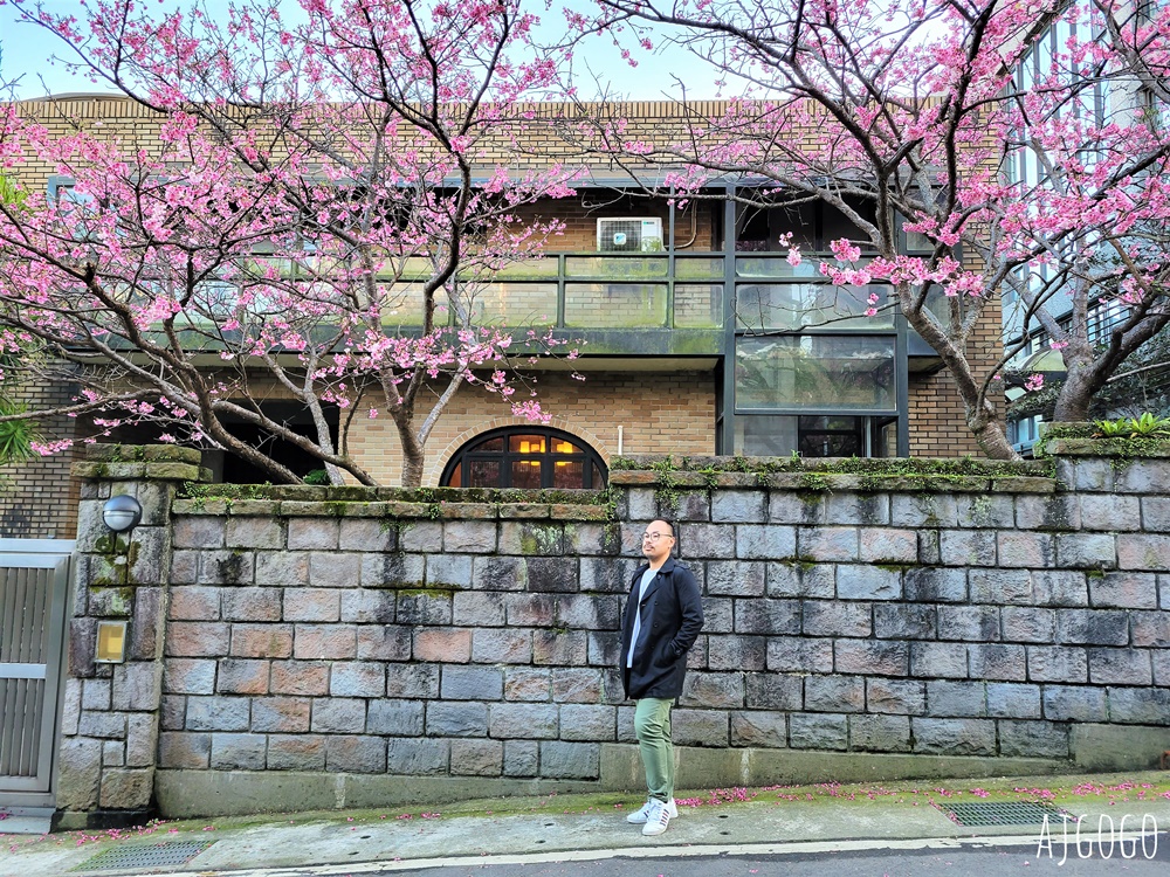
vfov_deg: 53.1
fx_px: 879
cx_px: 585
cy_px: 438
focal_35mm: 26
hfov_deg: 67.3
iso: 80
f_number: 1.8
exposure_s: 1/119
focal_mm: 5.4
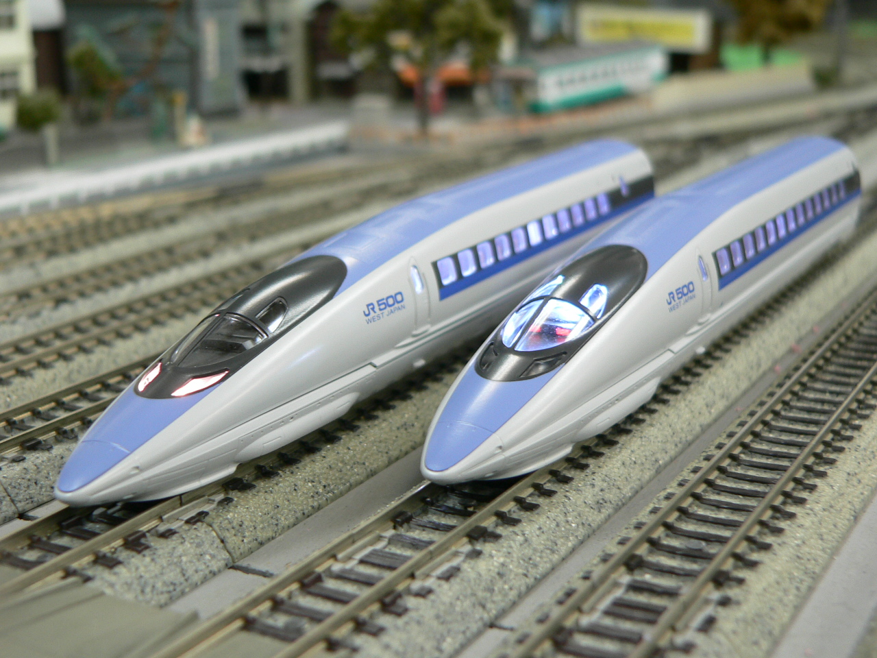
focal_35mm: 54
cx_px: 438
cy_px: 329
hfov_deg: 35.5
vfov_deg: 27.0
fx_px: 1368
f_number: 2.8
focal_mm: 8.9
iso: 100
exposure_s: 1/10
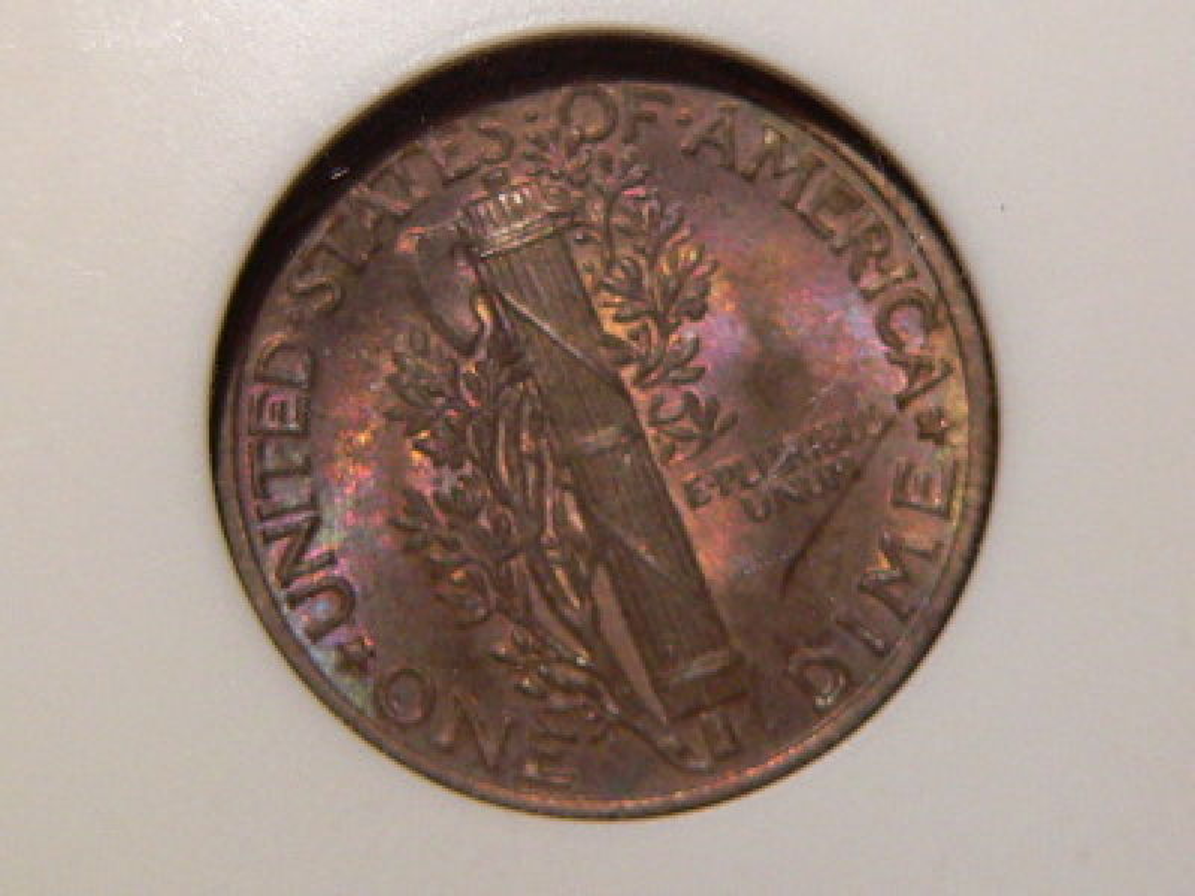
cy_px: 448
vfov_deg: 14.1
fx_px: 3625
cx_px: 598
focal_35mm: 105
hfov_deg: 18.7
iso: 200
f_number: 4
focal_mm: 17.4
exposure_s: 1/400
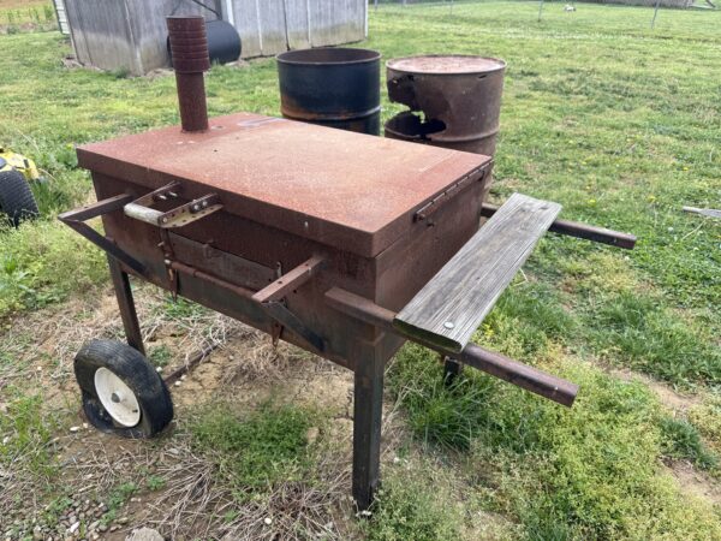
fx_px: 500
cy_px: 270
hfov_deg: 71.6
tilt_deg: -29.3
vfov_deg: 56.8
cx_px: 360
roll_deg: -2.5
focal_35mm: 24
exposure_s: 1/491
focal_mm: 6.76
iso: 80
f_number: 1.78
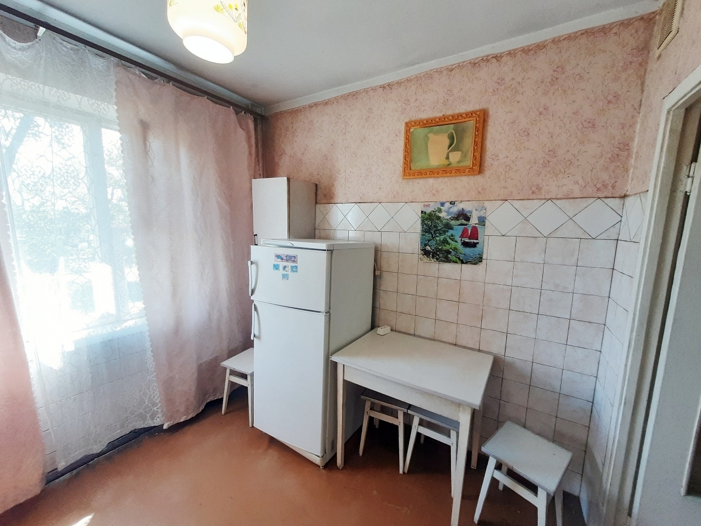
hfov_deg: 106.2
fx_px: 263
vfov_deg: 89.9
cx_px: 350
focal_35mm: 13
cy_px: 263
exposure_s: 1/50
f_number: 2.2
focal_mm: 1.42
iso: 40
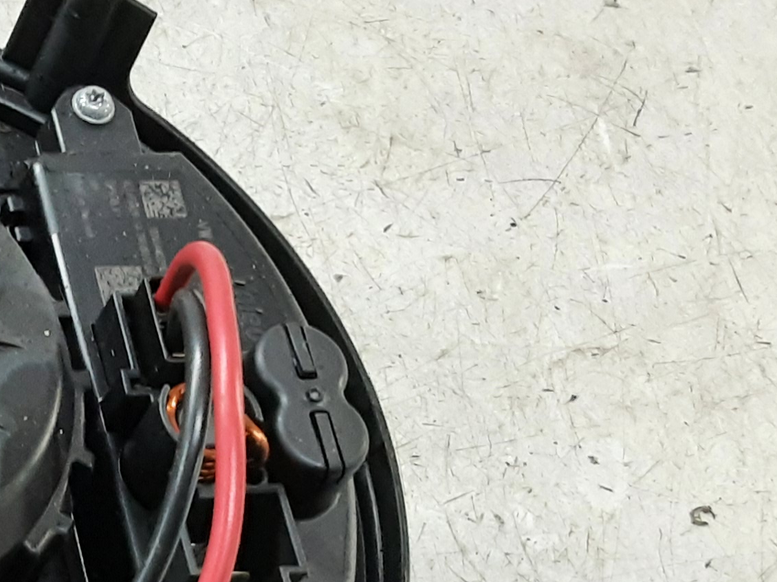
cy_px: 684
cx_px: -215
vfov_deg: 18.0
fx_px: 1750
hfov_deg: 22.5
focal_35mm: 78
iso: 160
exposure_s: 1/50
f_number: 1.9
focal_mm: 2.91
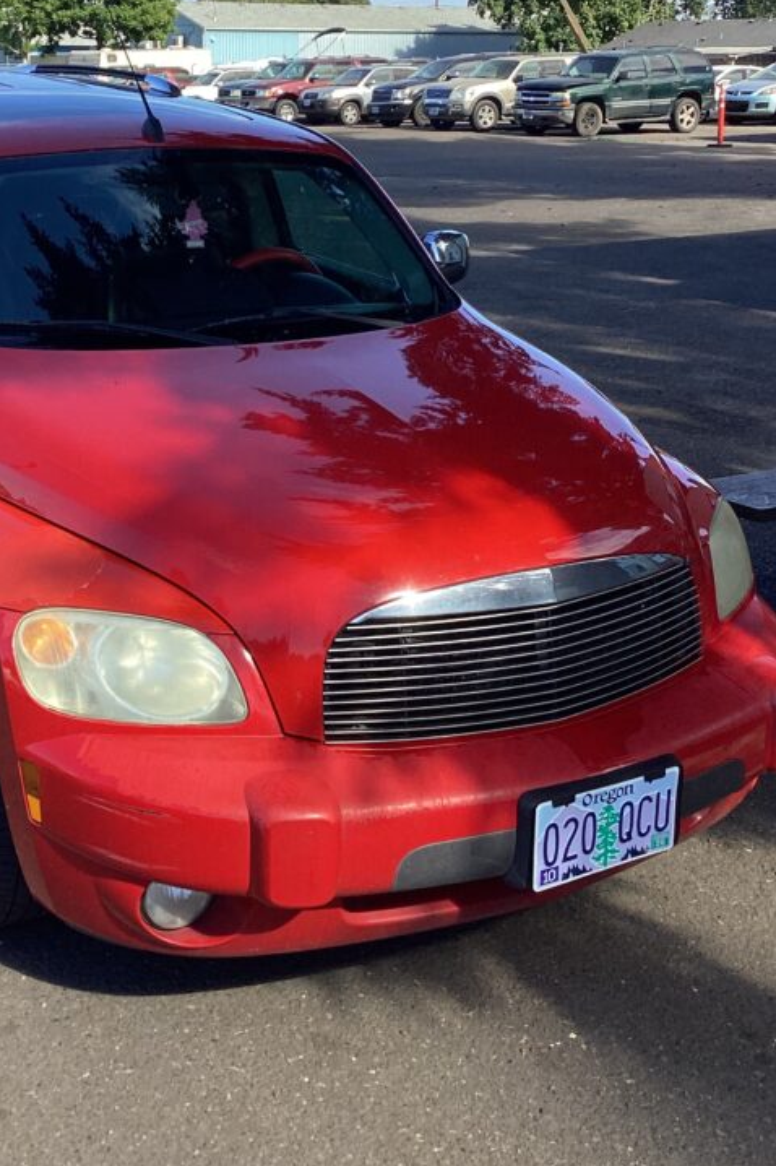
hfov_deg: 28.9
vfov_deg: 42.3
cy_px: 403
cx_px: 232
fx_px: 1489
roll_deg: +0.5
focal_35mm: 46
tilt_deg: -12.1
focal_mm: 3.3
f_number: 2.4
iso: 25
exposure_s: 1/578
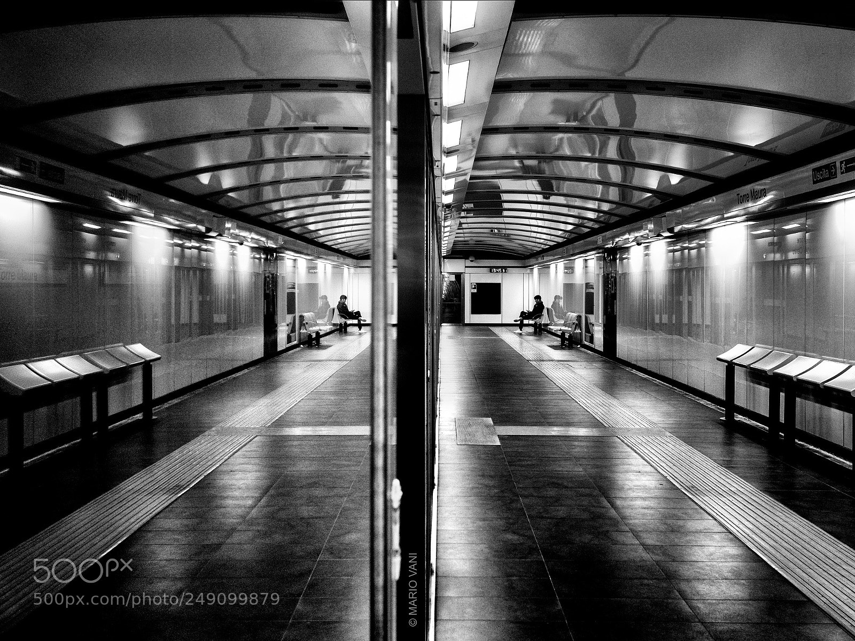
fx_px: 840
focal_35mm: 34
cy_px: 320
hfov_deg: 54.0
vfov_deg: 41.8
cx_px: 428
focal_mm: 17
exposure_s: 1/60
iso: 1250
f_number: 3.5
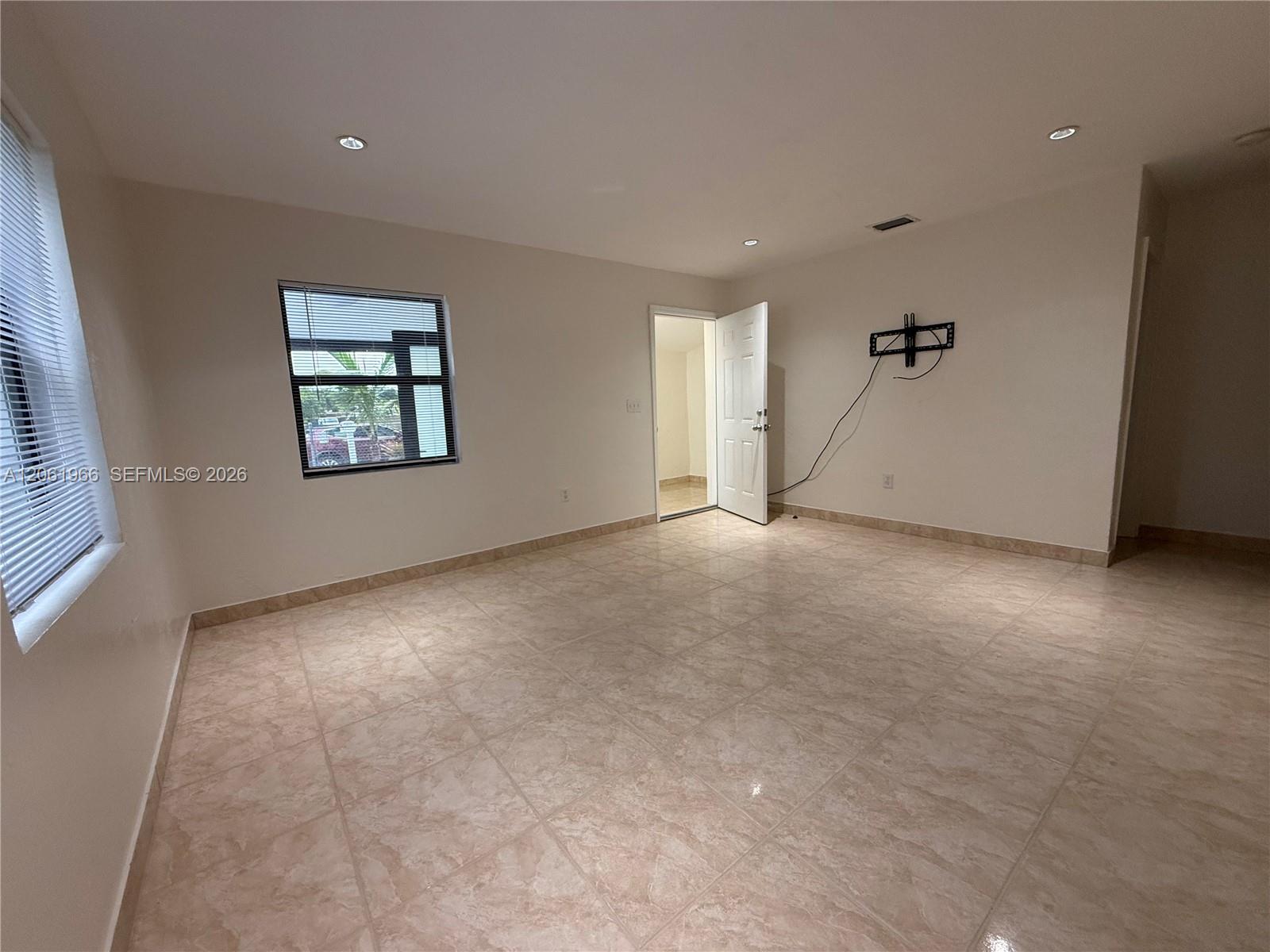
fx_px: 514
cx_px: 635
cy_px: 476
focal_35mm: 14
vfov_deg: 85.7
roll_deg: +3.1
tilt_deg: -7.4
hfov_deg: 102.1
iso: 320
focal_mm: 2.22
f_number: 2.2
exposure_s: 1/120
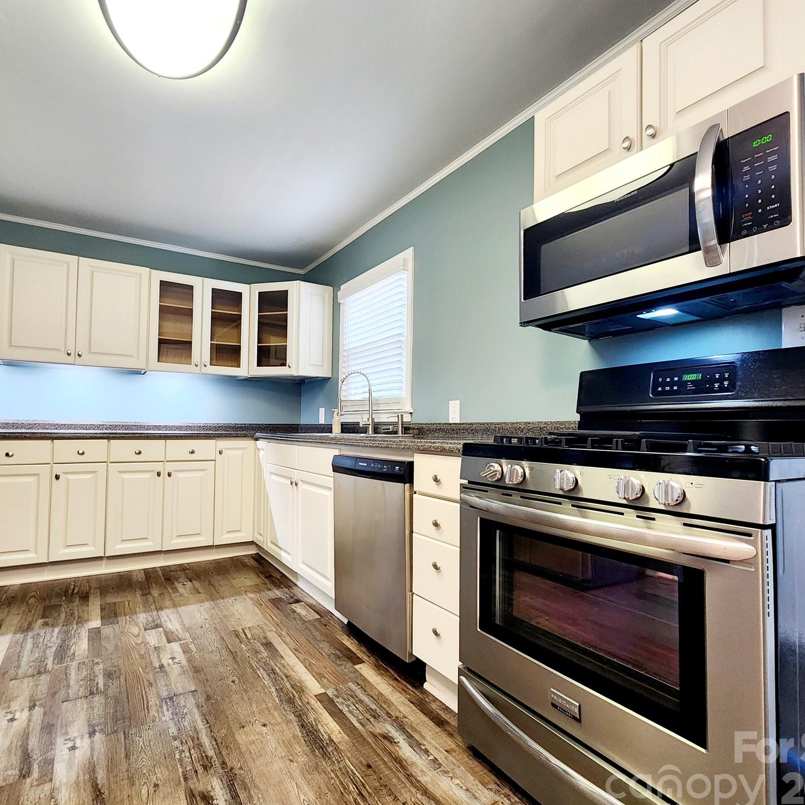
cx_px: 355
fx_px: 421
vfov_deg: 87.4
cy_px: 414
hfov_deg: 87.0
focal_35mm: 16
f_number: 2.2
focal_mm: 2.2
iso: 320
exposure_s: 1/40
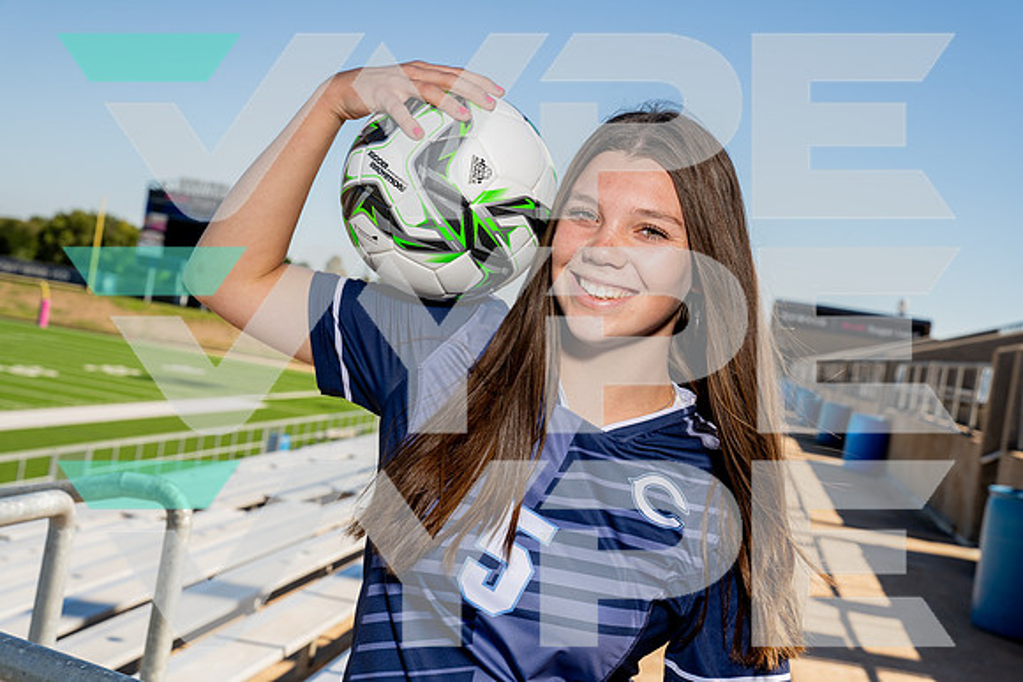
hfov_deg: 35.6
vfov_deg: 24.2
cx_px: 512
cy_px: 341
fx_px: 1592
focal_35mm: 56
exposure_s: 1/250
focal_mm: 56
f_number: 8
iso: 100
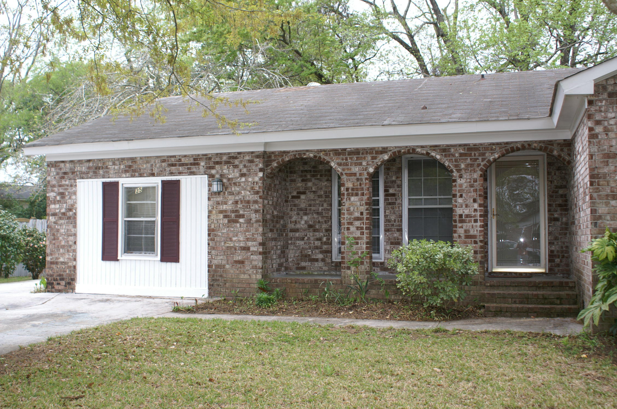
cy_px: 204
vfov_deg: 34.1
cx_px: 308
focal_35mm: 39
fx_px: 667
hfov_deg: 49.6
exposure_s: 1/125
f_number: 4.5
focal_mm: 26
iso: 100
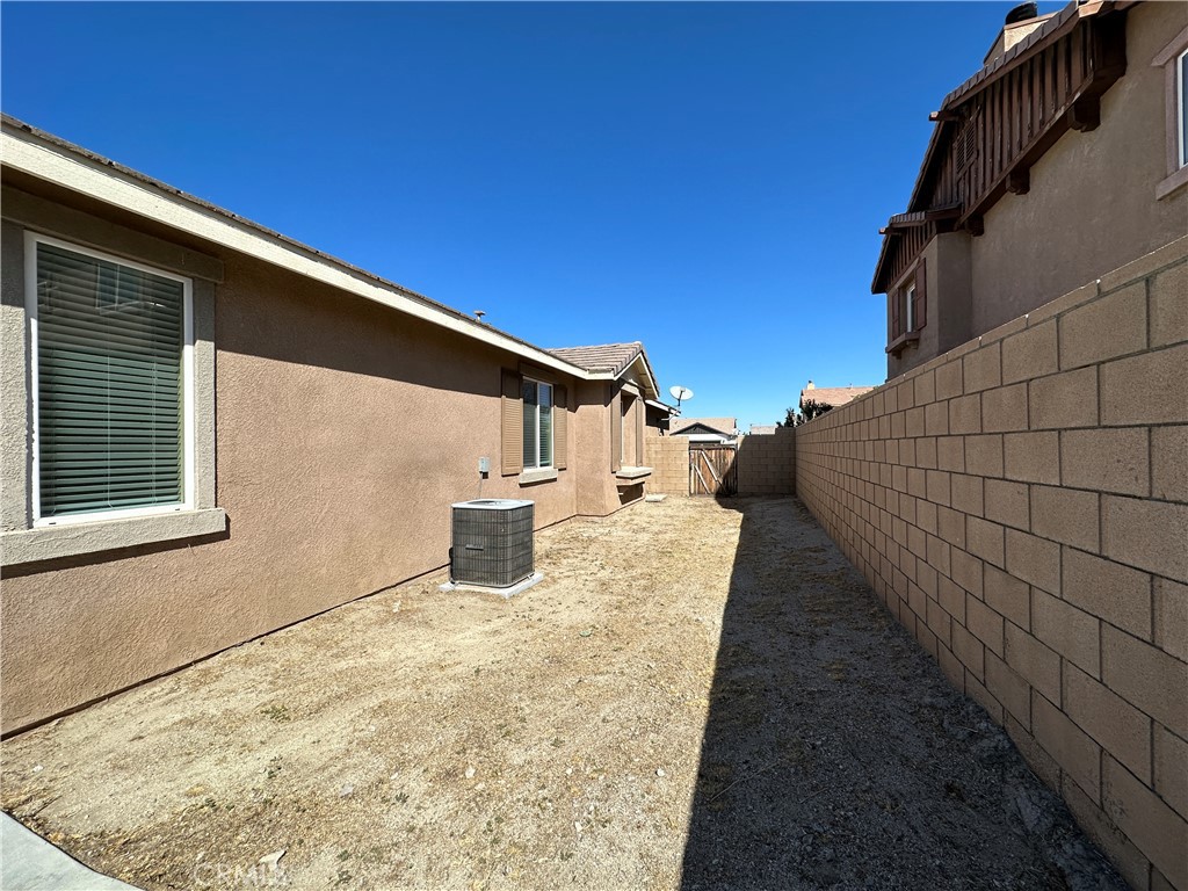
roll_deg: -0.1
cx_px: 594
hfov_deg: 102.1
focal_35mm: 14
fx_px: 480
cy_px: 446
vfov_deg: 85.7
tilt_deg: -0.1
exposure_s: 1/3040
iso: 50
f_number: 2.2
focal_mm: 2.22
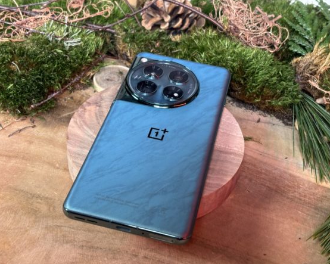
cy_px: 132
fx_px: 537
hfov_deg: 34.1
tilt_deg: -46.1
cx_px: 157
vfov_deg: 27.6
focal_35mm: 55
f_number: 1.6
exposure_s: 1/40
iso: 200
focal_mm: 5.96
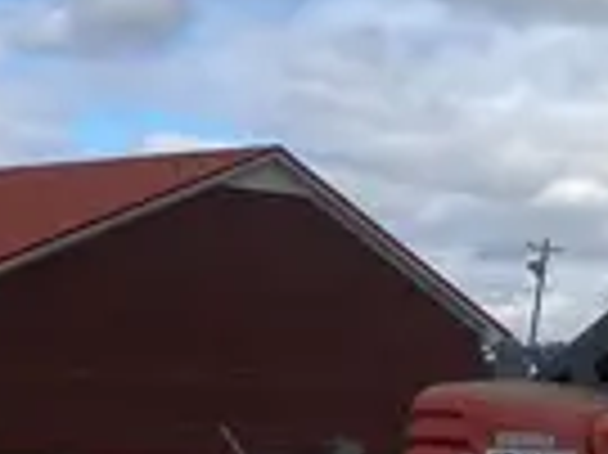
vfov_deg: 12.6
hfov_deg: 15.8
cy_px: -110
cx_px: 932
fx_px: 2001
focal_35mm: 114
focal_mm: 3.99
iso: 20
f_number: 1.8
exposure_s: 1/2315
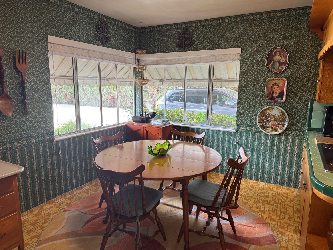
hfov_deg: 71.6
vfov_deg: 56.8
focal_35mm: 24
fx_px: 231
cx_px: 166
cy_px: 125
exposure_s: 1/60
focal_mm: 6.76
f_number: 1.78
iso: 160
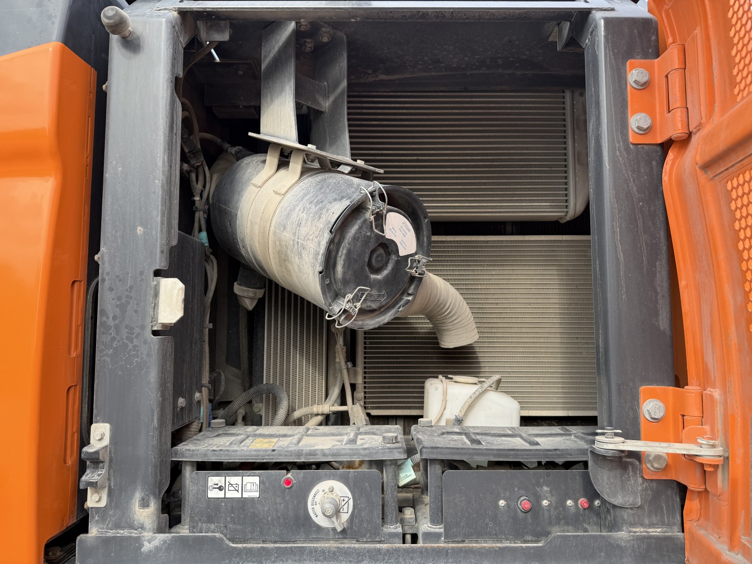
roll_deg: +1.4
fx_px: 521
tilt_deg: +4.1
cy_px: 282
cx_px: 376
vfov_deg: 56.8
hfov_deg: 71.6
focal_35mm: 24
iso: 80
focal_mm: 6.76
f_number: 1.78
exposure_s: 1/868
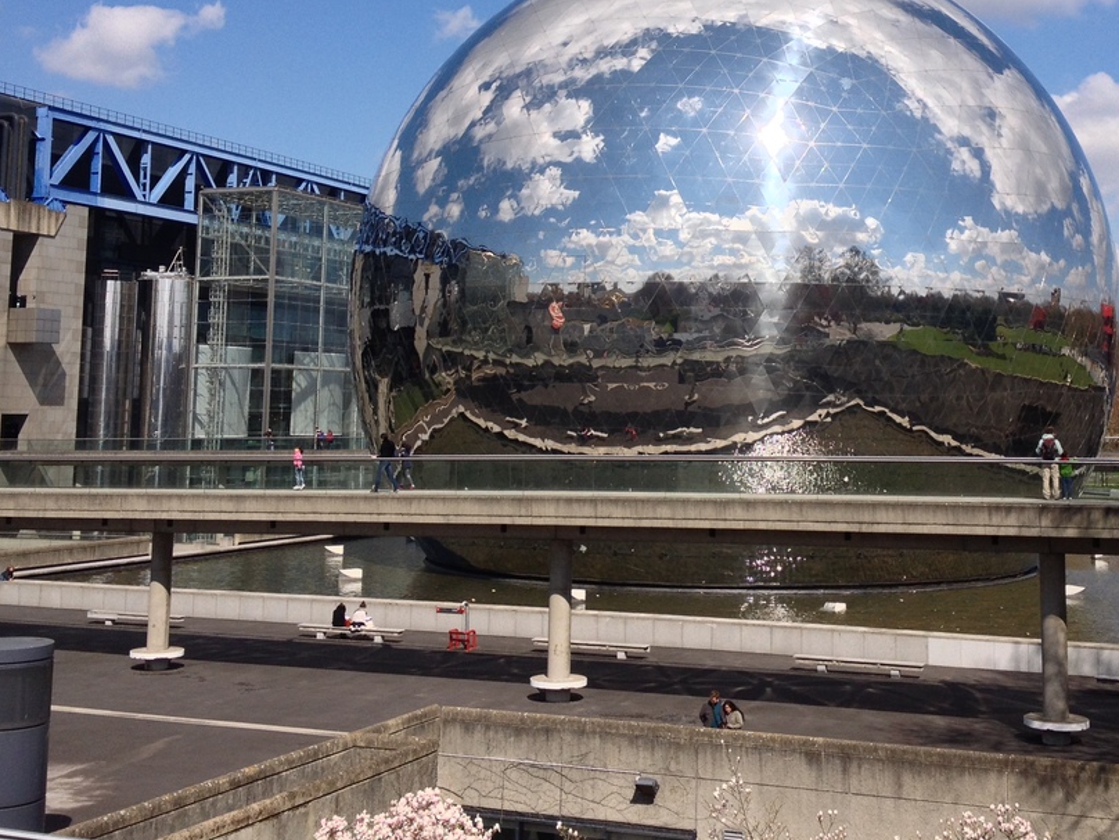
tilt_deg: +3.7
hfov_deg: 36.6
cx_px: 697
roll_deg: -0.4
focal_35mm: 52
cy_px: 234
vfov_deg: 27.7
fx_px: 1681
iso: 50
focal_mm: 4.28
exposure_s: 1/2123
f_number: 2.4
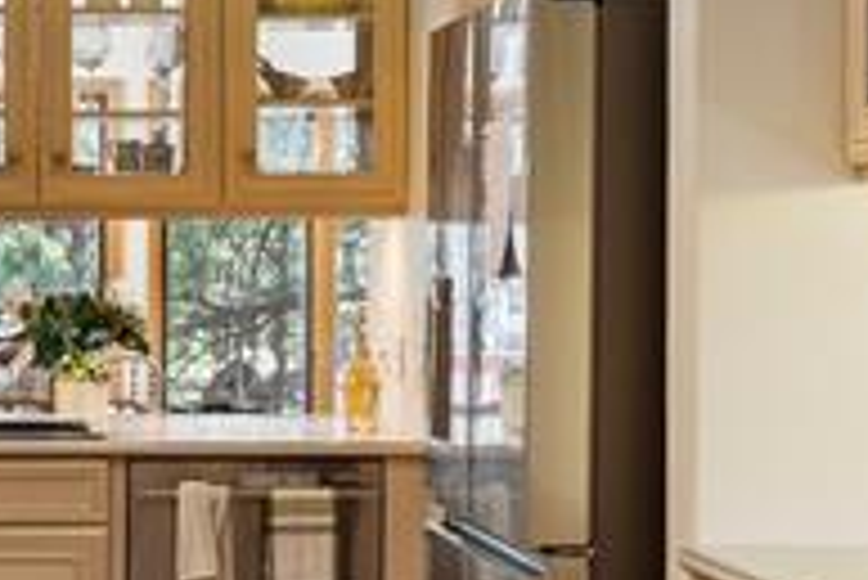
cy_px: 272
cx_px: 0
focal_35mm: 105
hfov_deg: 18.9
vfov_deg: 13.1
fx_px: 2533
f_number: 5.6
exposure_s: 1/4
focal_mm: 31.6
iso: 200
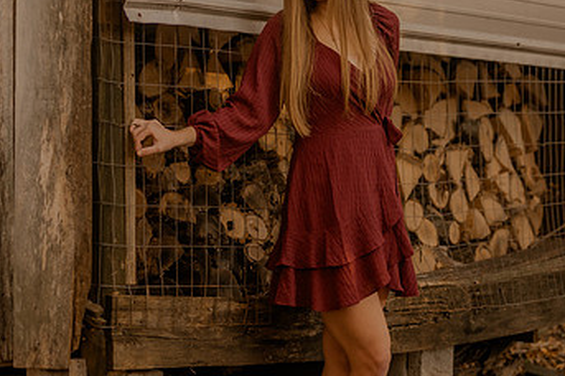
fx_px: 1991
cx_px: 267
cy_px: 140
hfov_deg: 16.1
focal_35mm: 127
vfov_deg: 10.8
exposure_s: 1/250
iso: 250
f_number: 1.8
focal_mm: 50
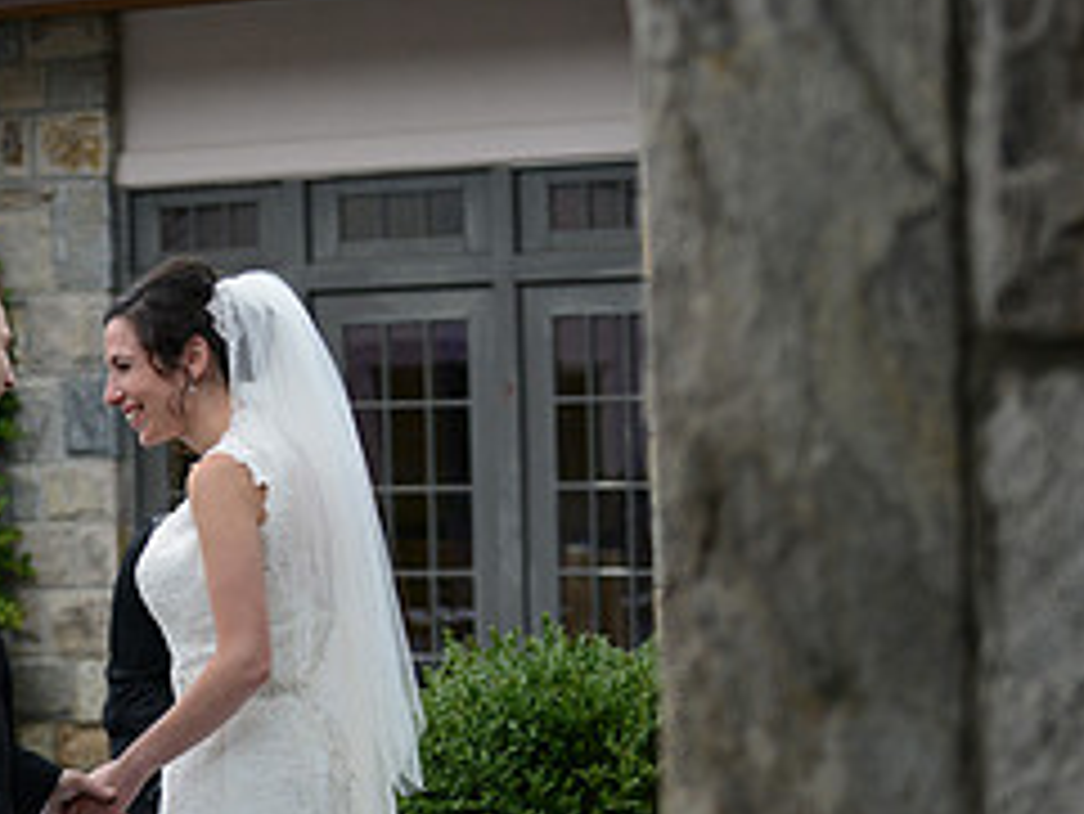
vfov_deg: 9.1
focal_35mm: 162
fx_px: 5076
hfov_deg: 12.1
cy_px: 834
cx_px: 229
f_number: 4
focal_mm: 70
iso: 500
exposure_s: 1/1600
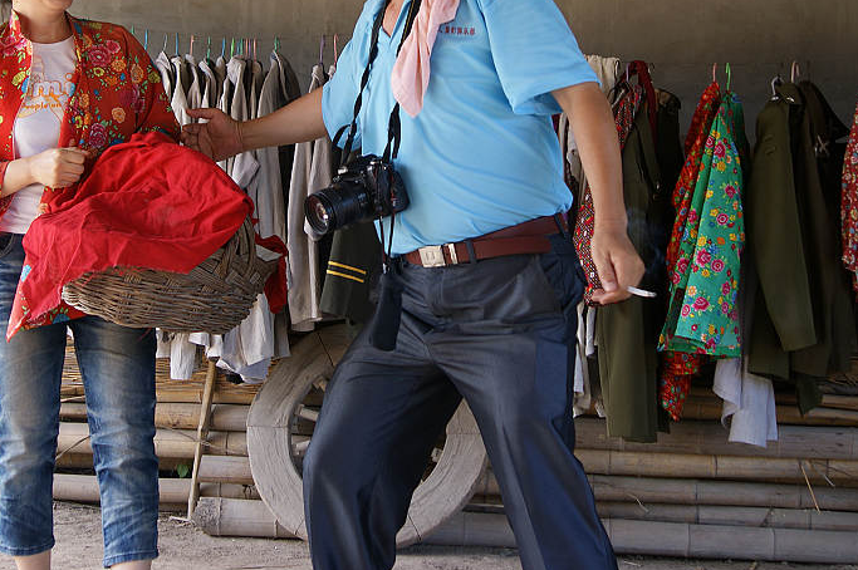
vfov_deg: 21.4
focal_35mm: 63
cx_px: 343
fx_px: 1500
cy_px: 149
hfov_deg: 31.8
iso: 100
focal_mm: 28
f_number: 4.5
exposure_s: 1/50
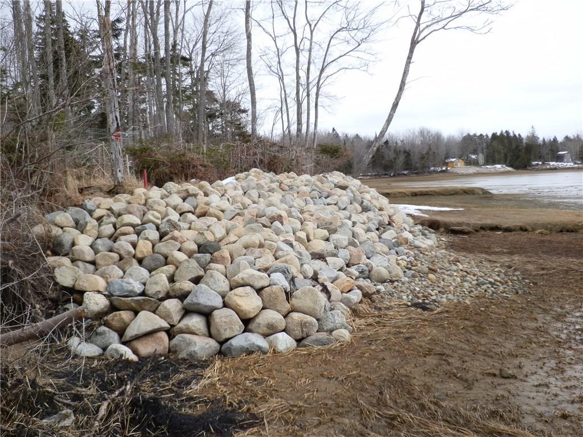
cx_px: 292
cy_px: 218
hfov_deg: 49.0
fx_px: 640
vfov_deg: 37.7
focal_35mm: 38
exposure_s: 1/400
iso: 80
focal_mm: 6.85
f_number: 3.5
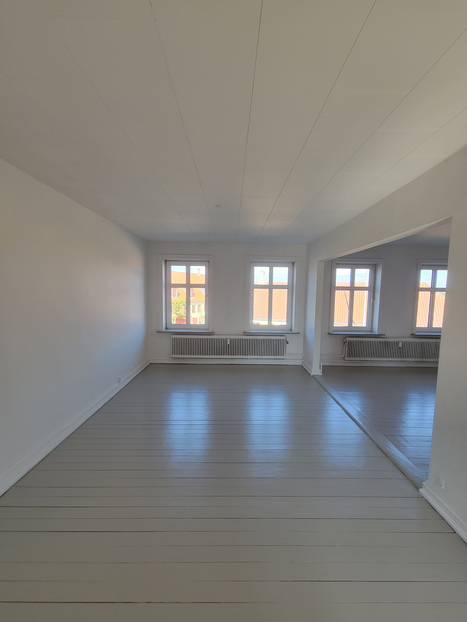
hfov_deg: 89.9
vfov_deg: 106.2
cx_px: 234
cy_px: 311
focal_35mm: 13
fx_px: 234
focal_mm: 2.2
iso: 64
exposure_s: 1/120
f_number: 2.2
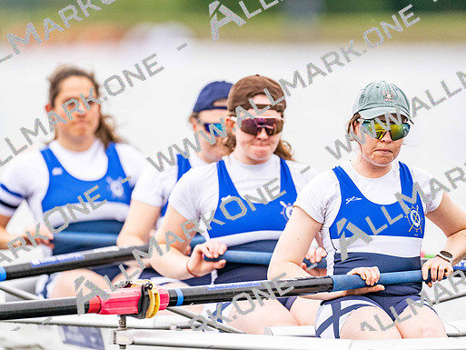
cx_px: 259
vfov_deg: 2.3
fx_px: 8779
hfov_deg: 3.0
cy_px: 175
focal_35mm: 652
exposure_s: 1/2500
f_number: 4
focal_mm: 600
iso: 1800
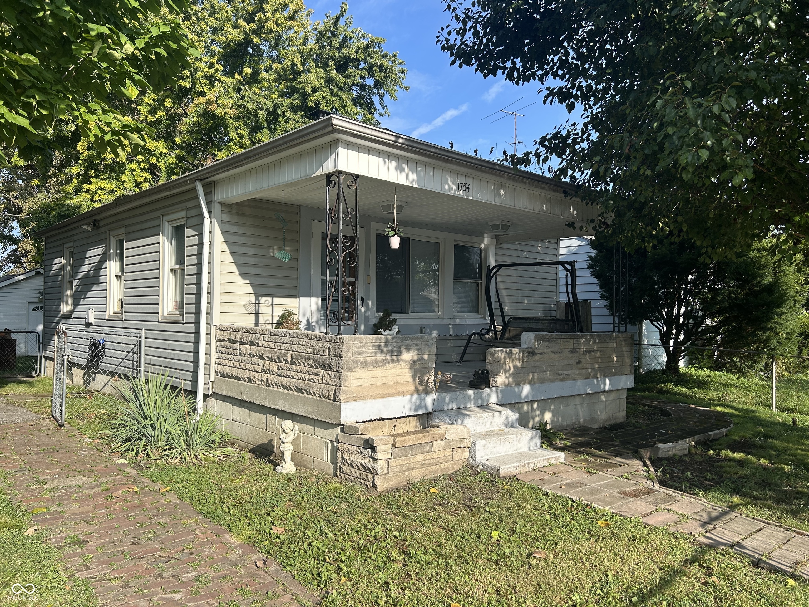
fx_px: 608
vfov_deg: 53.1
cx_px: 404
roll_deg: -0.4
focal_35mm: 26
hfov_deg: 67.3
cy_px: 304
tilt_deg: -0.4
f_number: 1.5
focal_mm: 5.7
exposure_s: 1/2083
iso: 50
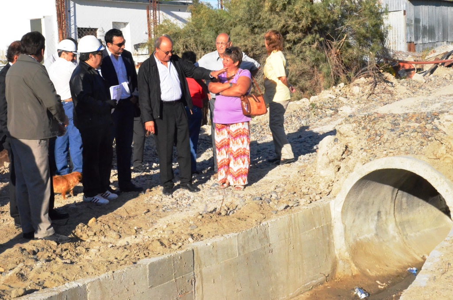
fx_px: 603
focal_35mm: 48
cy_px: 150
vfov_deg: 27.9
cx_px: 226
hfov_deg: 41.2
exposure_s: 1/2000
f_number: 22
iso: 6400
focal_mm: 32
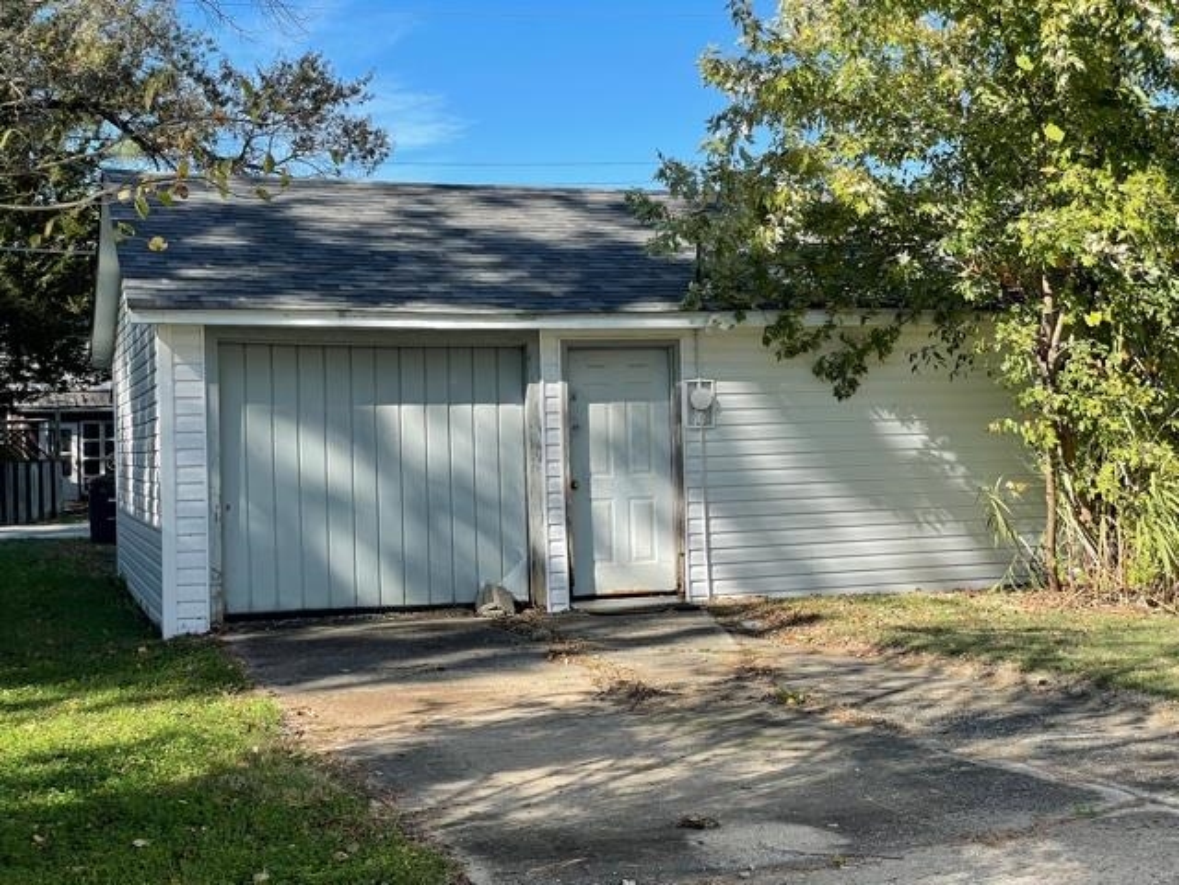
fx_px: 1771
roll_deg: +1.3
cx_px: 590
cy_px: 442
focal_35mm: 52
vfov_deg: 28.0
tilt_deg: -0.6
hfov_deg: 36.8
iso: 25
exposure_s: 1/716
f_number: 2
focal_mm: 6
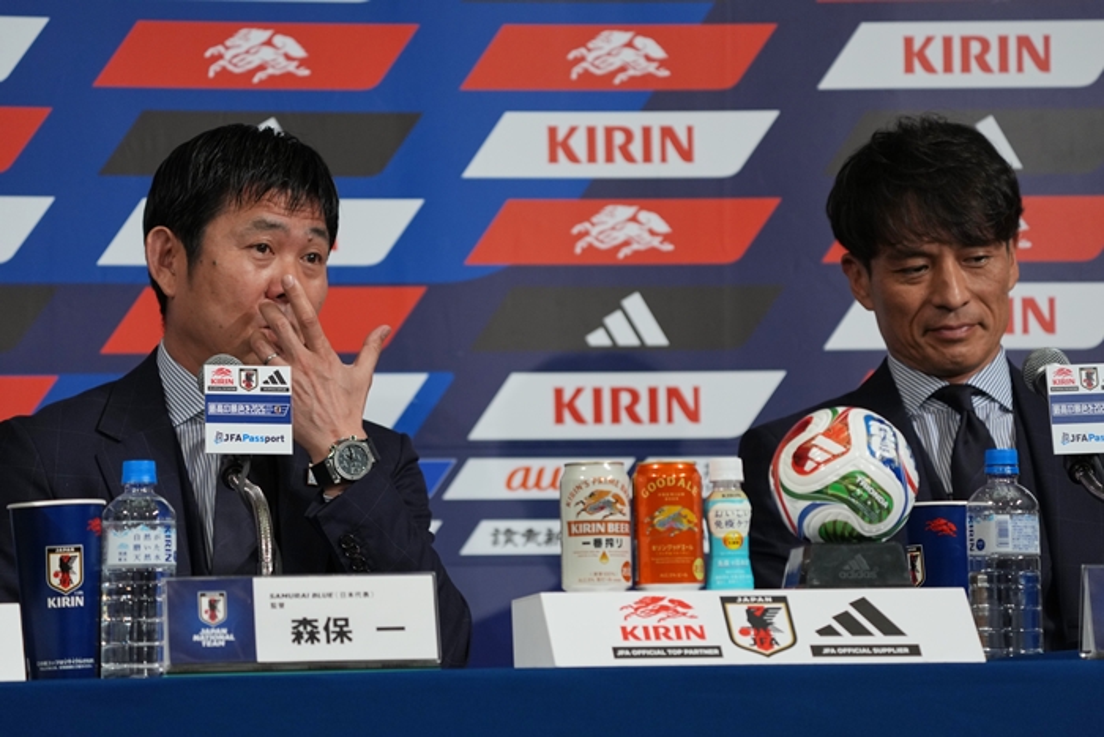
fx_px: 6134
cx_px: 552
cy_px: 368
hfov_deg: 10.3
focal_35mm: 200
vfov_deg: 6.9
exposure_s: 1/250
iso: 1600
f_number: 5.6
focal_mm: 200
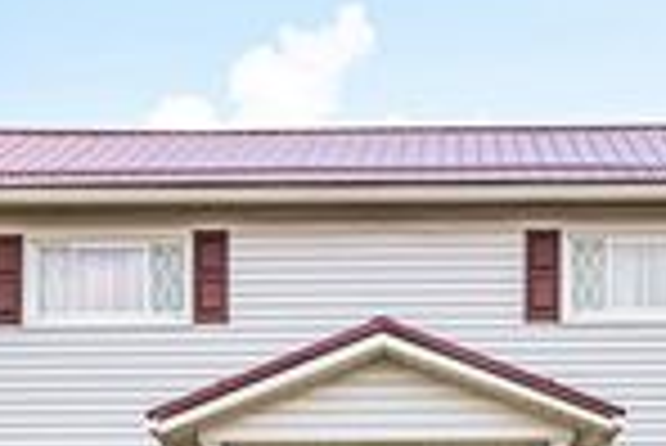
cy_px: 696
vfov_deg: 18.1
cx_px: 360
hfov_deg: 30.6
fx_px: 1216
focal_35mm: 66
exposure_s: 1/160
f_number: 8
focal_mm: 19.5
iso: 100
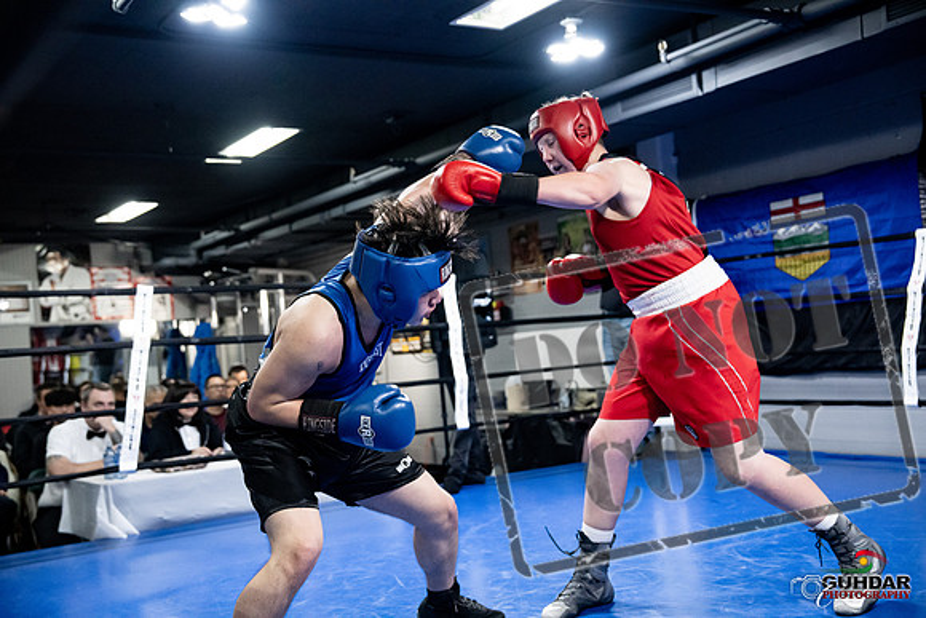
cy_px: 309
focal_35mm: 43
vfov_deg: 31.2
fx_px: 1106
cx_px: 463
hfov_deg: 45.4
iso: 10000
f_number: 2.8
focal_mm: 43
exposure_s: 1/1000
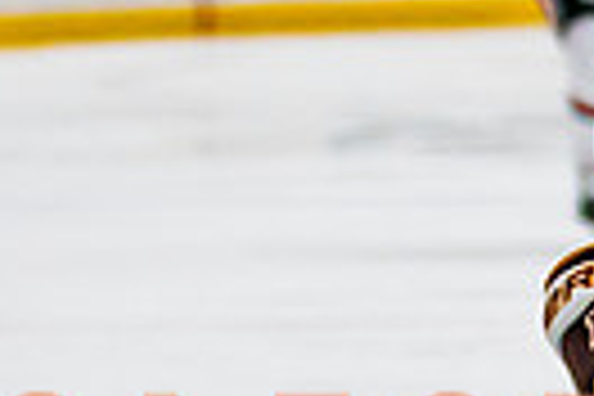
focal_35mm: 727
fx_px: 11995
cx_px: 1009
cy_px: 388
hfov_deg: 2.8
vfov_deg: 1.9
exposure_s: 1/640
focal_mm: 95
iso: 1600
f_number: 2.8
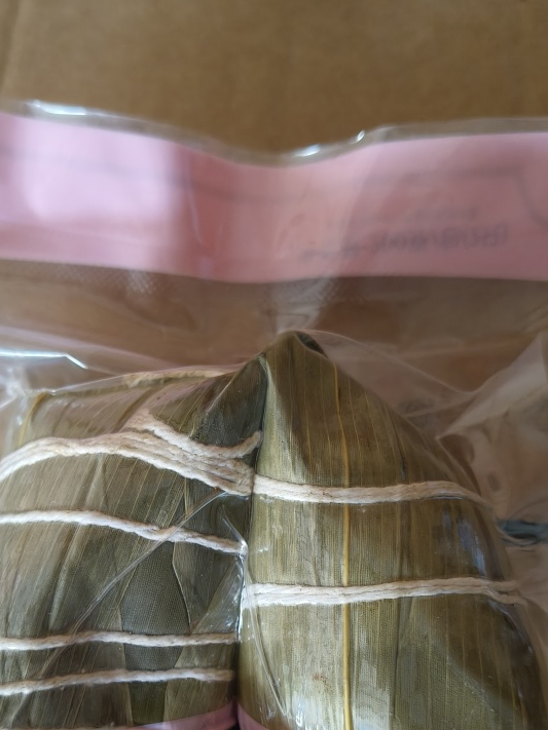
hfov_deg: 36.6
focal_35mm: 39
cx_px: 199
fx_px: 823
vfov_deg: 46.3
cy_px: 542
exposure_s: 1/100
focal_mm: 4.84
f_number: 1.8
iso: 500
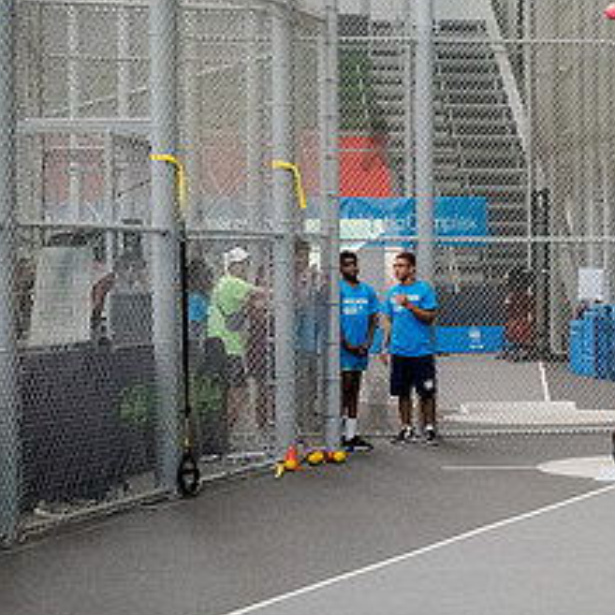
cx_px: 653
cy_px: 334
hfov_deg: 14.7
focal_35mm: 116
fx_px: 2332
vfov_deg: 15.0
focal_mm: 32
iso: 6400
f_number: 3.5
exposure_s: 1/1000
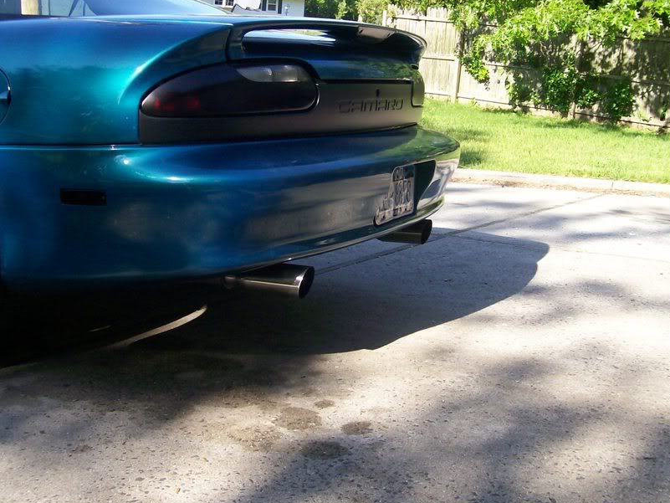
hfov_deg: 41.2
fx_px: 890
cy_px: 212
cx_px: 308
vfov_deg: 31.5
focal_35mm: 46
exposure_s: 1/449
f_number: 2.7
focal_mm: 6
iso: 80
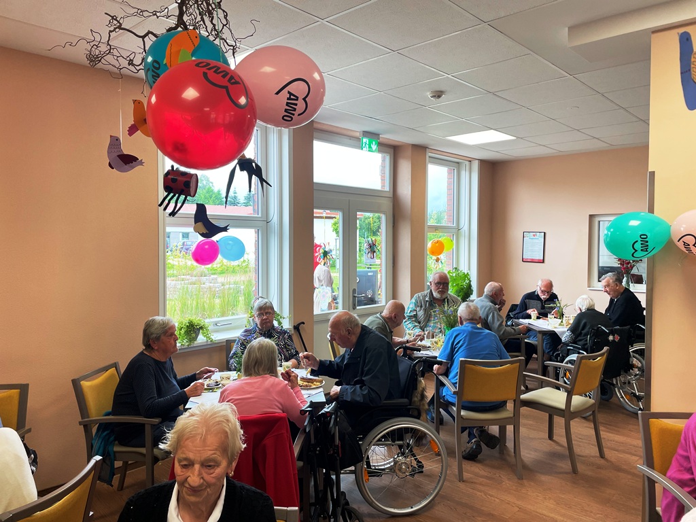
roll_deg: -0.4
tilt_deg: -1.0
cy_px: 261
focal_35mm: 26
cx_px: 348
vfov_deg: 53.1
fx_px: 523
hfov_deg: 67.3
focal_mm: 4.2
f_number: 1.6
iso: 40
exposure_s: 1/100
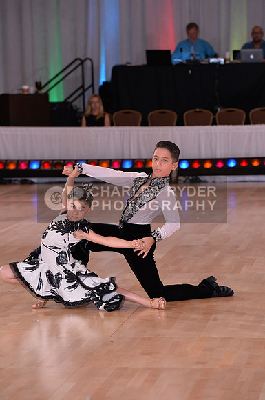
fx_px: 1772
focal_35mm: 160
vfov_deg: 12.9
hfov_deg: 8.6
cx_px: 132
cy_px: 200
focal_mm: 160
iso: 2000
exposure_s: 1/250
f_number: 5.6
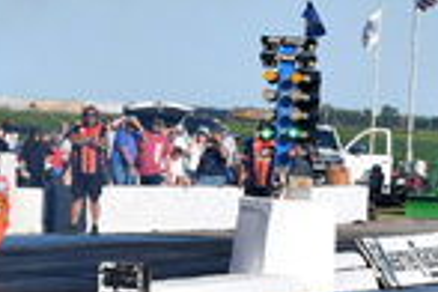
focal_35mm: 357
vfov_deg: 3.9
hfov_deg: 5.8
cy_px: 180
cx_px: 197
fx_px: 4343
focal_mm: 70
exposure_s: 1/1250
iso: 160
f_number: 5.6
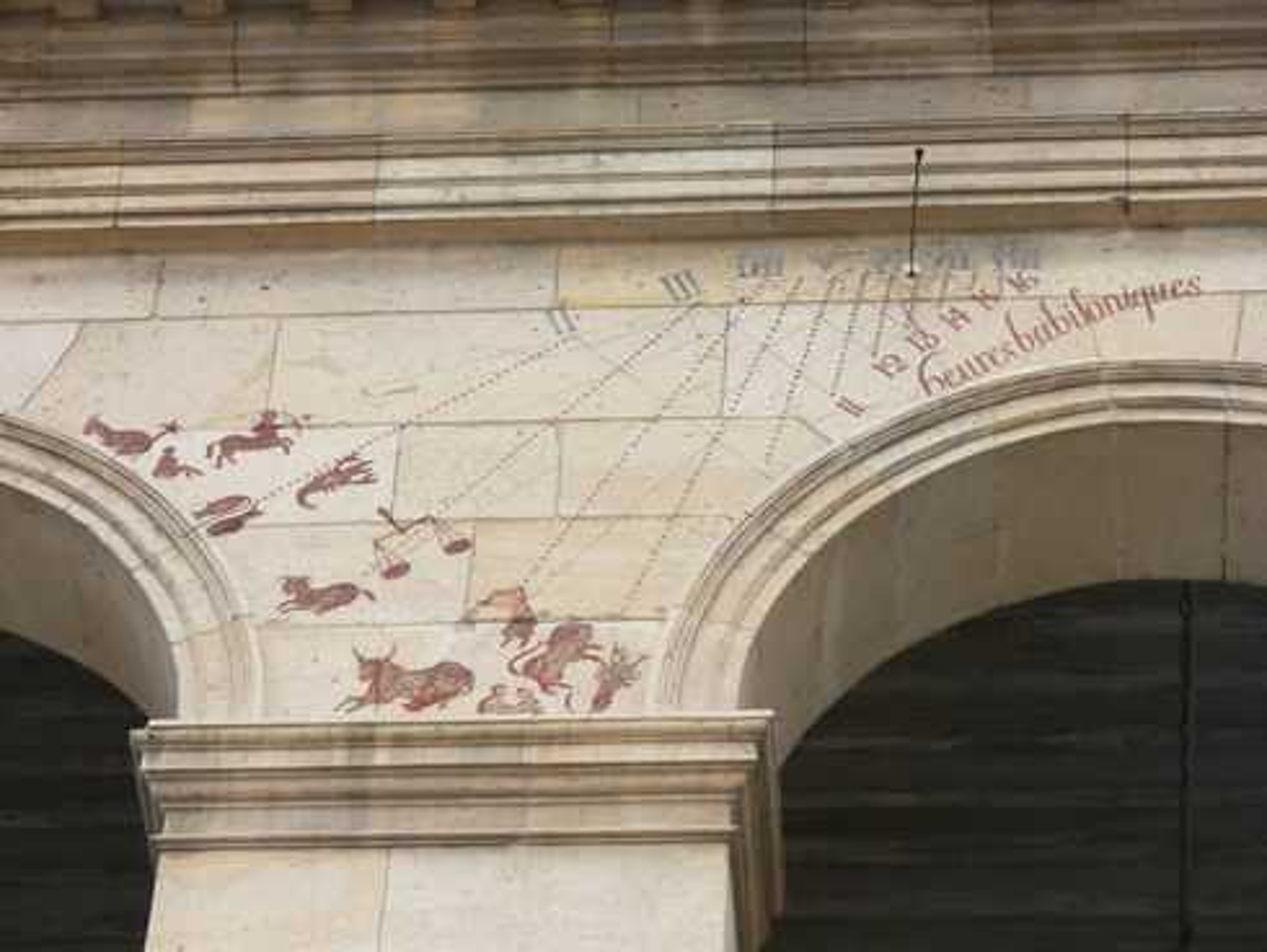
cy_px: 476
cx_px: 634
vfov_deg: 10.4
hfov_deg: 13.8
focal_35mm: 143
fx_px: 5237
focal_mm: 24.6
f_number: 4
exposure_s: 1/60
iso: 64
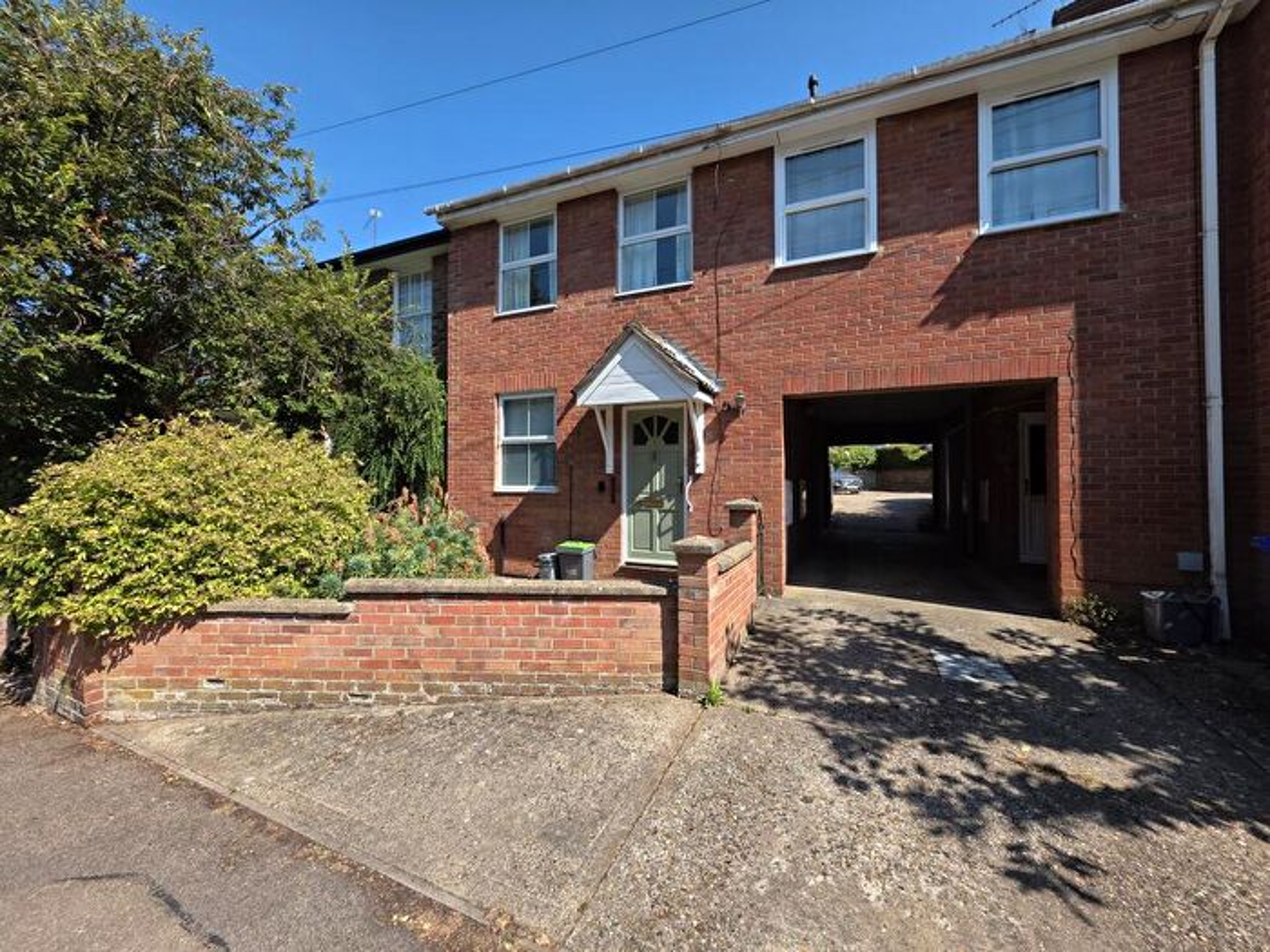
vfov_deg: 89.9
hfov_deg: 106.2
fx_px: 477
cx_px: 635
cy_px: 476
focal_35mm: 13
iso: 40
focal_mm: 2.2
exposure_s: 1/1406
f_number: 1.9
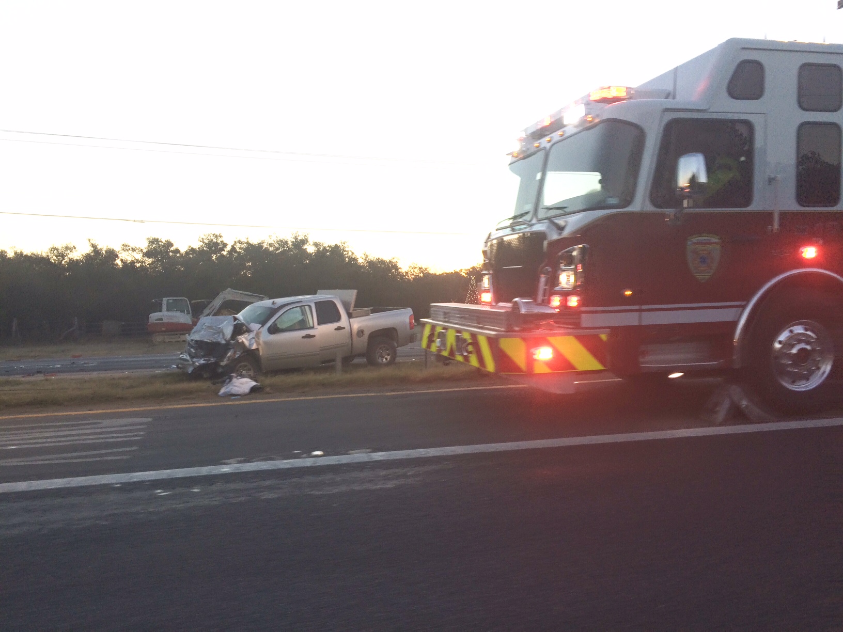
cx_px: 422
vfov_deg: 48.2
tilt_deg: +0.6
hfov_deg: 61.7
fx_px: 706
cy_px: 316
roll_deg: -1.0
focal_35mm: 29
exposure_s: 1/120
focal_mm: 4.15
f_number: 2.2
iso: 40
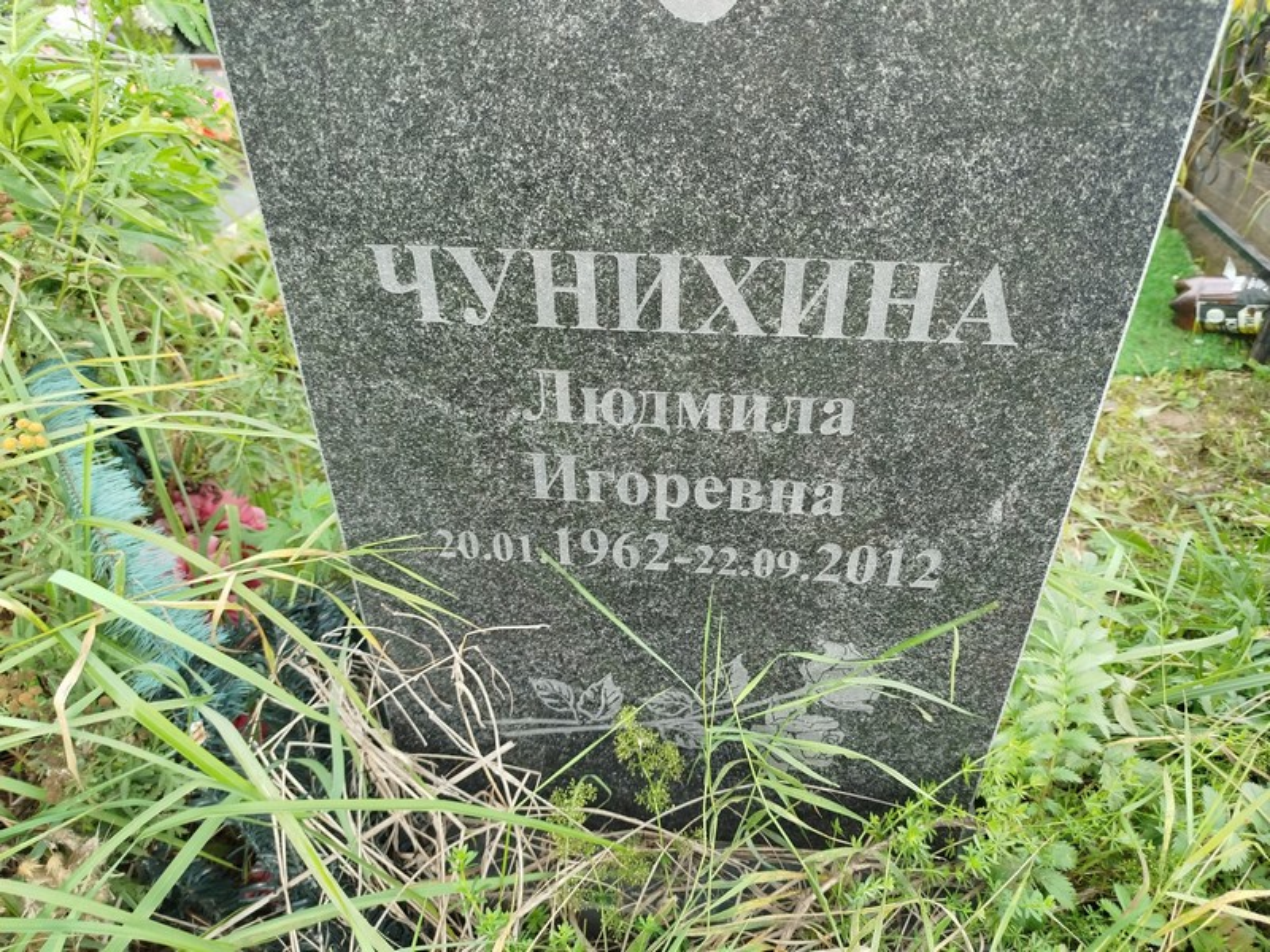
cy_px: 476
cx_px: 635
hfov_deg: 71.6
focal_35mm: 24
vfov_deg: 56.8
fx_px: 881
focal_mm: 5.31
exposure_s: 1/100
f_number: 1.7
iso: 64
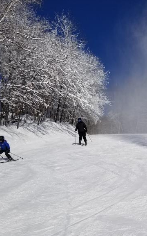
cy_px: 148
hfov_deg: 25.4
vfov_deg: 40.7
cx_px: 135
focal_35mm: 49
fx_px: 314
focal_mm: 4.25
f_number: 1.7
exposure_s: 1/11328
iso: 50
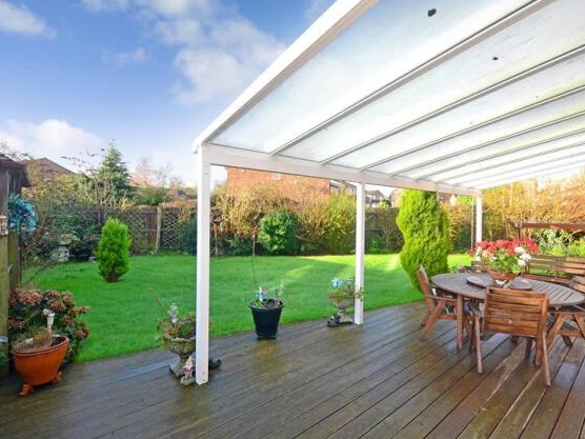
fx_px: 287
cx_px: 302
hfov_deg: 91.0
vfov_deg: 74.7
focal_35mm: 17
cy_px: 216
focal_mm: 10
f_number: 6.3
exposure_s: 1/160
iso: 400
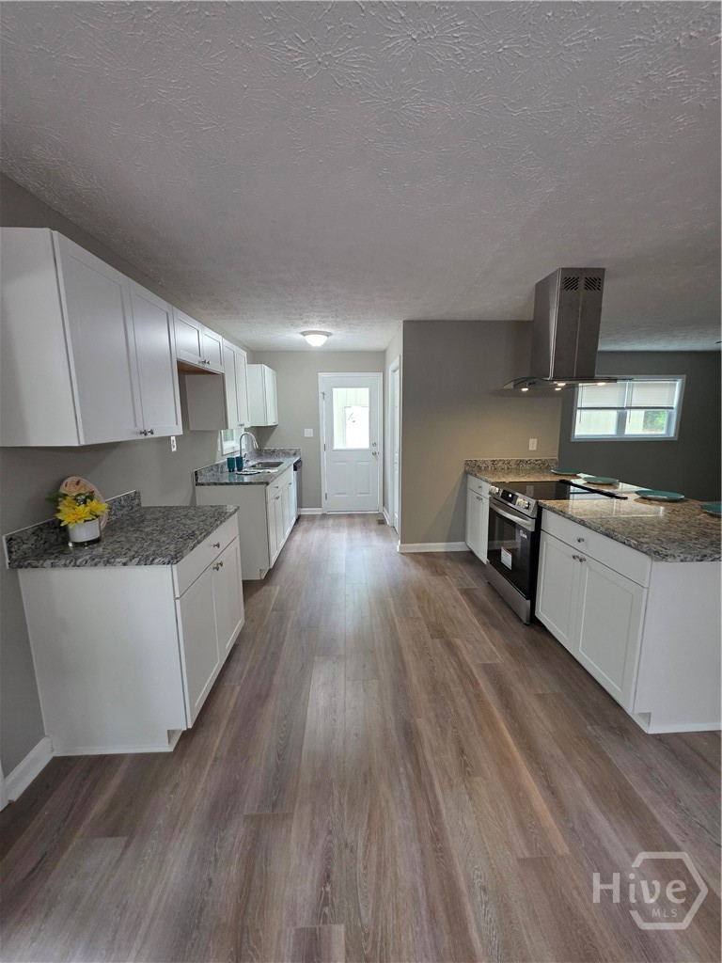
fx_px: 362
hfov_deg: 89.9
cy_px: 482
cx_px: 361
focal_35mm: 13
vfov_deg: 106.2
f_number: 1.9
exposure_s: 1/60
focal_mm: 2.2
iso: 320
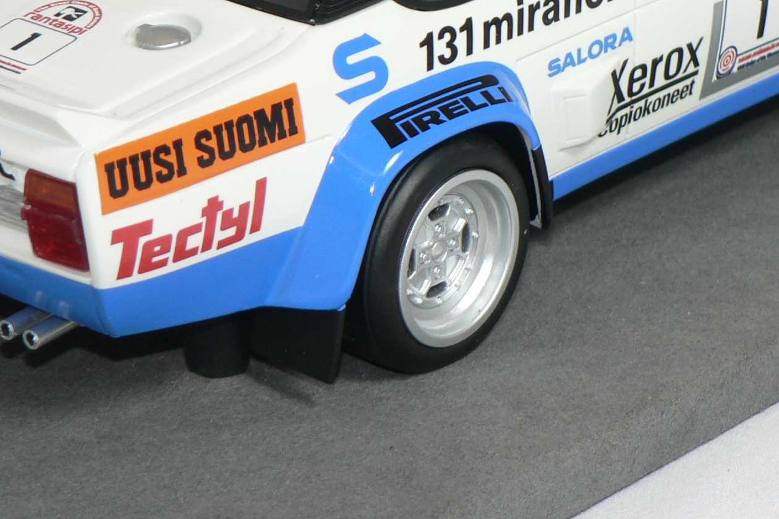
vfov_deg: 8.2
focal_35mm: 167
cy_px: -31
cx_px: 435
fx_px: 3613
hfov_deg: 12.3
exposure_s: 1/80
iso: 80
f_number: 3.2
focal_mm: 13.1
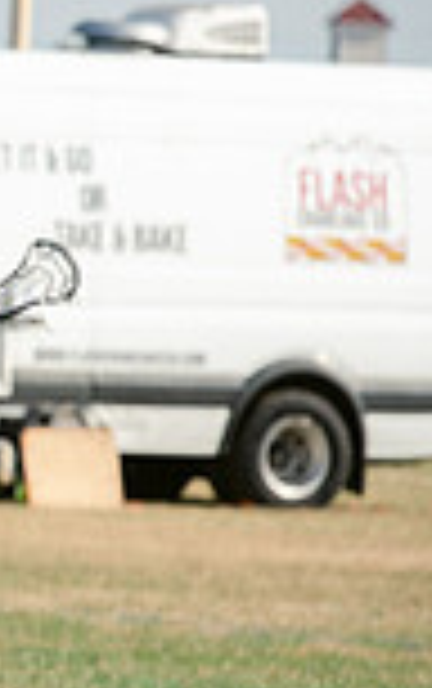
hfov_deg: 2.1
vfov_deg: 3.4
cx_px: -837
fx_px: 11590
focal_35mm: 617
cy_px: 362
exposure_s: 1/1600
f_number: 5
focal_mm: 160
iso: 250
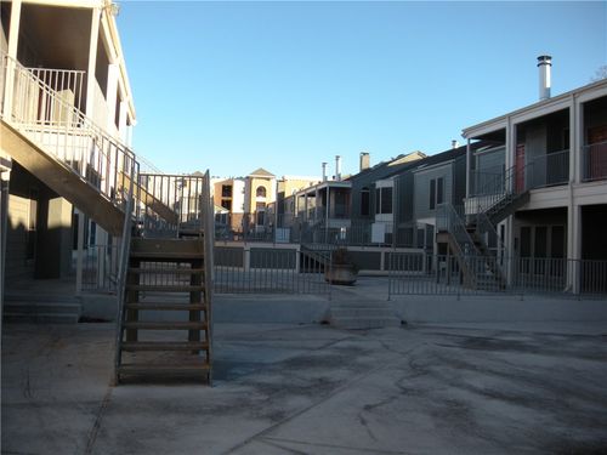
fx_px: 614
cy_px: 228
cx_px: 304
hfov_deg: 52.6
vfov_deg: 40.7
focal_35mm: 35
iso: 64
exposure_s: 1/260
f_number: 3.8
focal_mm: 5.9
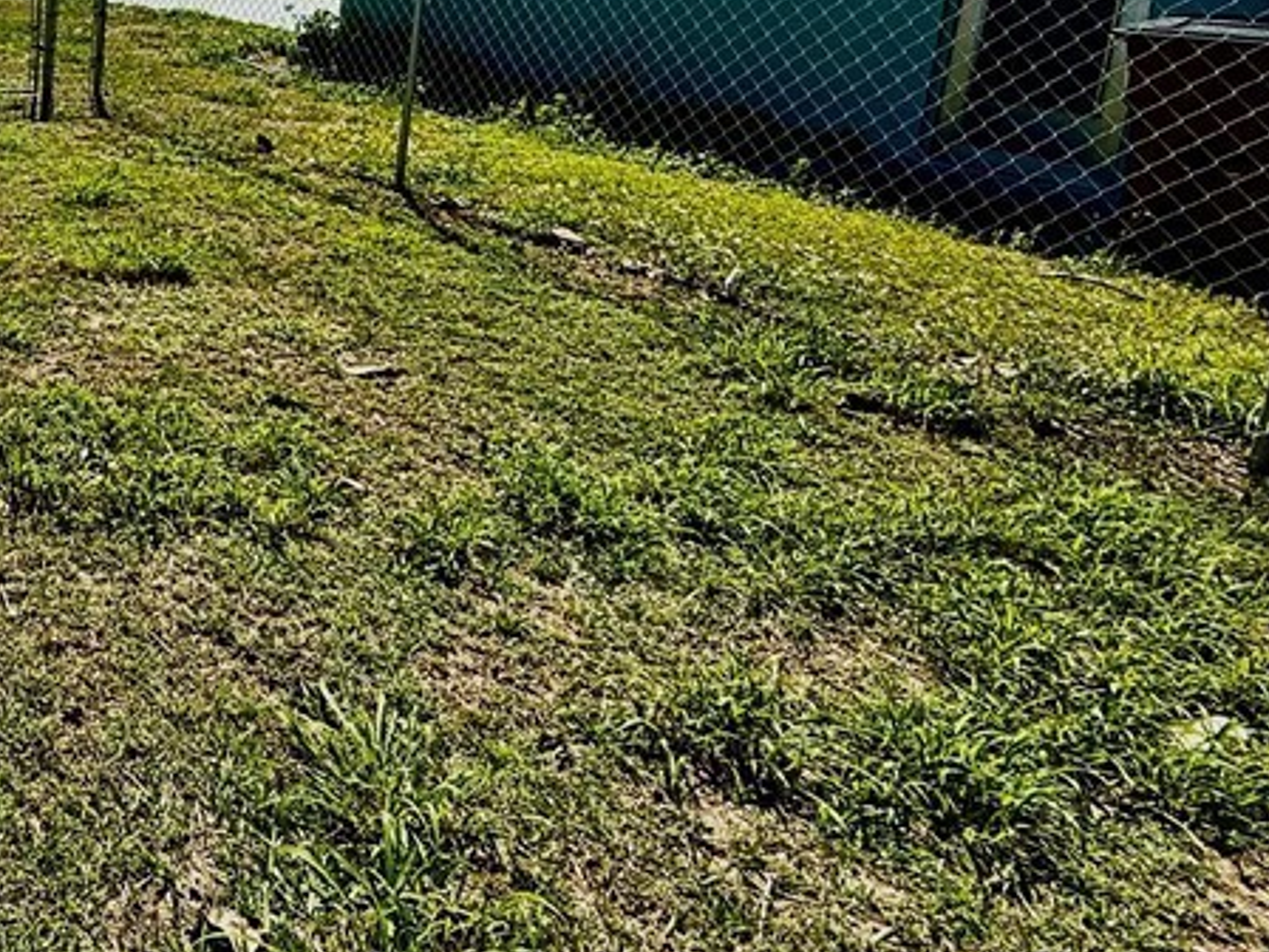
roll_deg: -2.7
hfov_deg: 45.5
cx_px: -65
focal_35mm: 32
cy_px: 91
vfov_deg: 40.7
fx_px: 1173
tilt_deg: -10.9
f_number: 2.2
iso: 50
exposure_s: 1/1795
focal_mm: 2.22
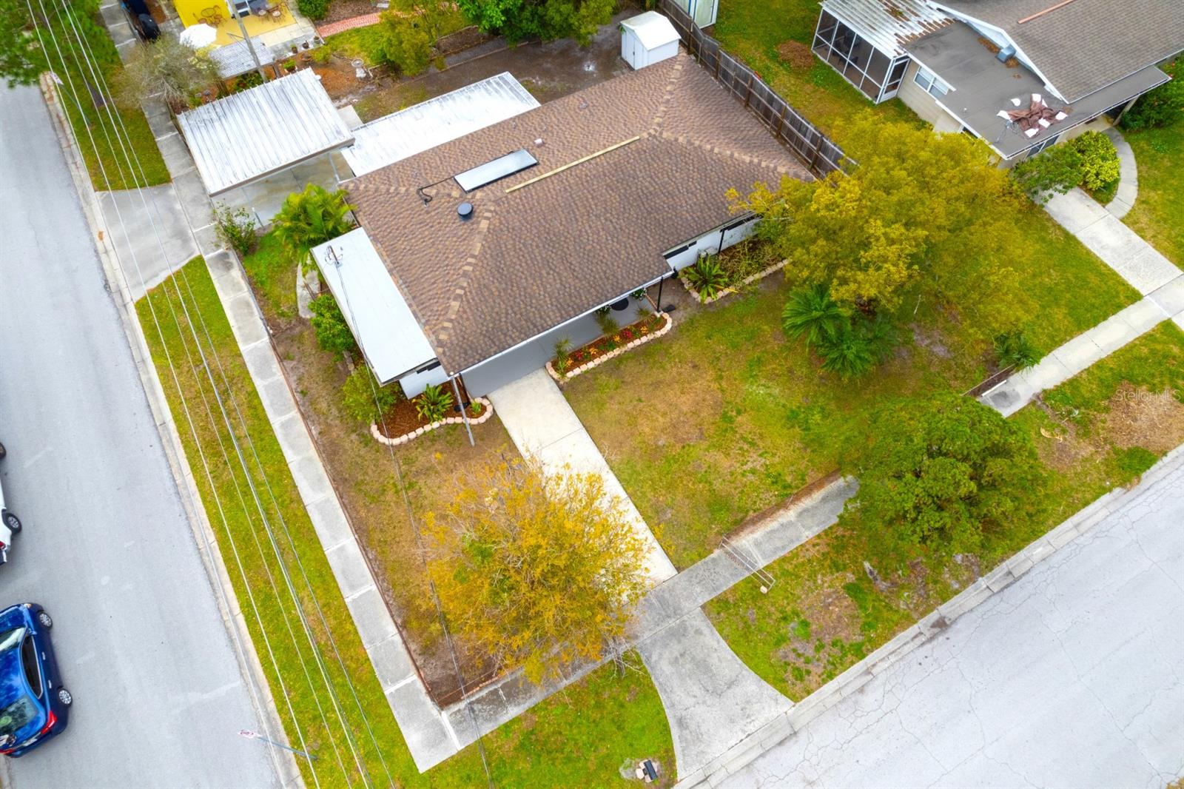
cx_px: 592
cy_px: 394
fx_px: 723
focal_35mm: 22
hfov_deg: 78.6
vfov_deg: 57.2
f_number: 2.8
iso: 110
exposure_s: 1/100
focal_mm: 8.38
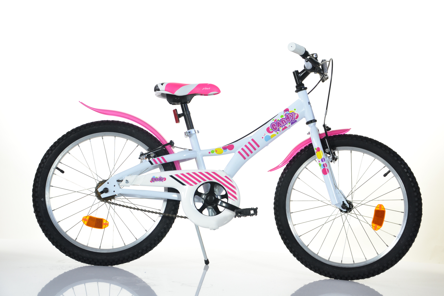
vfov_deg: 18.2
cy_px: 148
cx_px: 222
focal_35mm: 75
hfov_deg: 27.0
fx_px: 925
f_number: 6.3
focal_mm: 50
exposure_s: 1/60
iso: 400
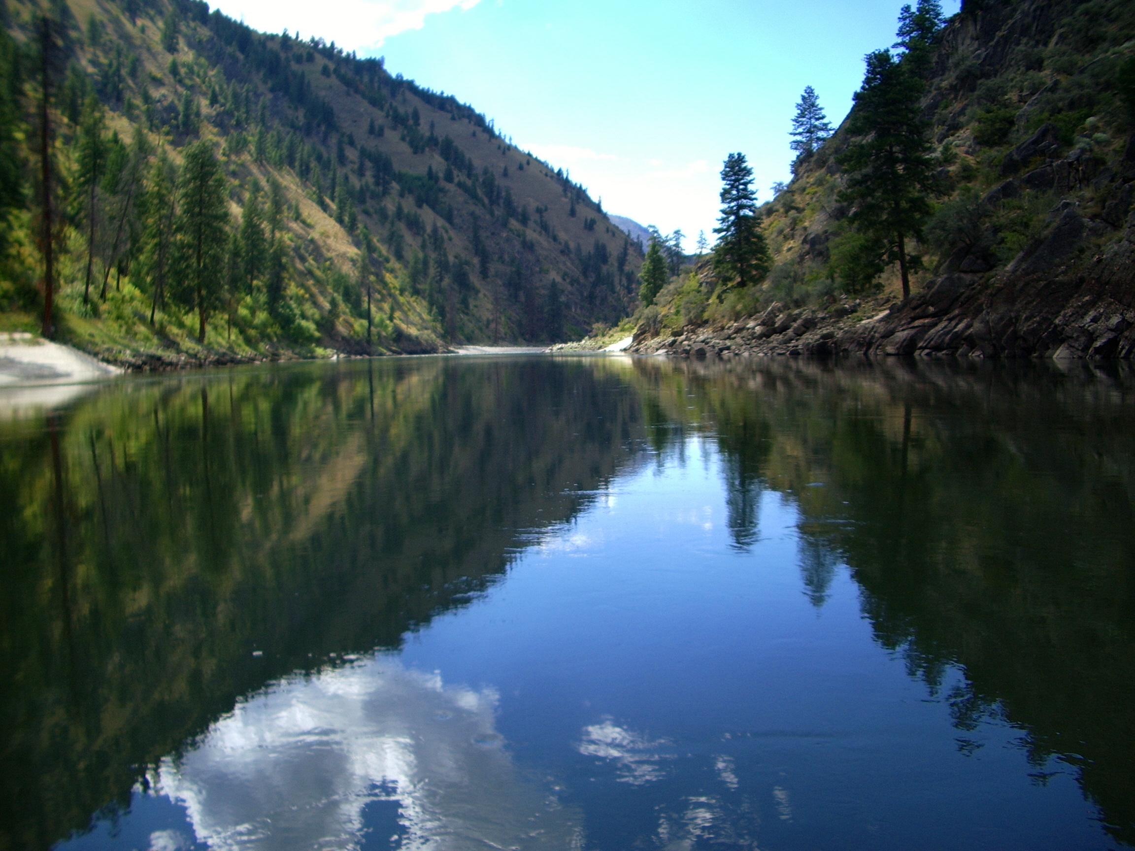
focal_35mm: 35
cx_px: 568
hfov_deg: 52.6
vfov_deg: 40.7
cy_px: 426
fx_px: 1148
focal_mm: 5.8
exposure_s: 1/320
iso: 50
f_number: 2.6
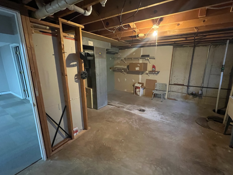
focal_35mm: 15
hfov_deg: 98.1
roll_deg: -0.6
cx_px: 121
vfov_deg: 81.7
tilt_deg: -14.4
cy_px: 88
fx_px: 101
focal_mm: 1.57
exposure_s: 1/30
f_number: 1.8
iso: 1000
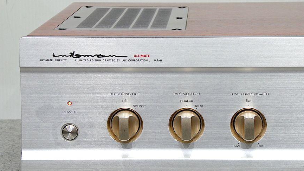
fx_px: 1209
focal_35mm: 150
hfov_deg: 14.3
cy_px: 114
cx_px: 161
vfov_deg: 8.1
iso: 200
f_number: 5.2
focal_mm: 22.3
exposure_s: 1/15
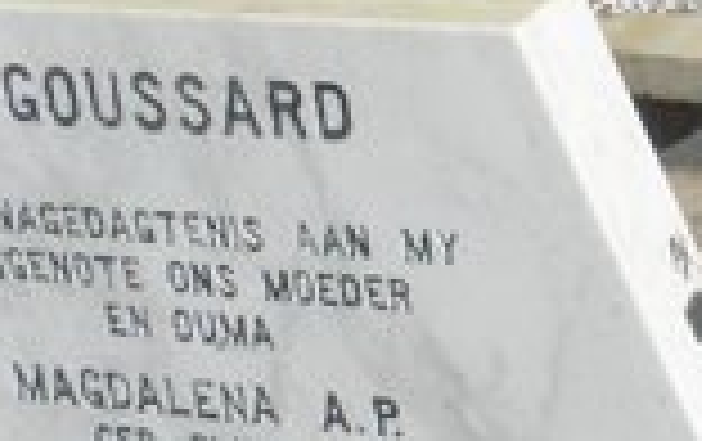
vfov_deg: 9.3
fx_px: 2701
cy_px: 248
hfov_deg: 13.9
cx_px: 1062
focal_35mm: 141
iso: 200
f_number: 6.3
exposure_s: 1/1600
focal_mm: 4.6
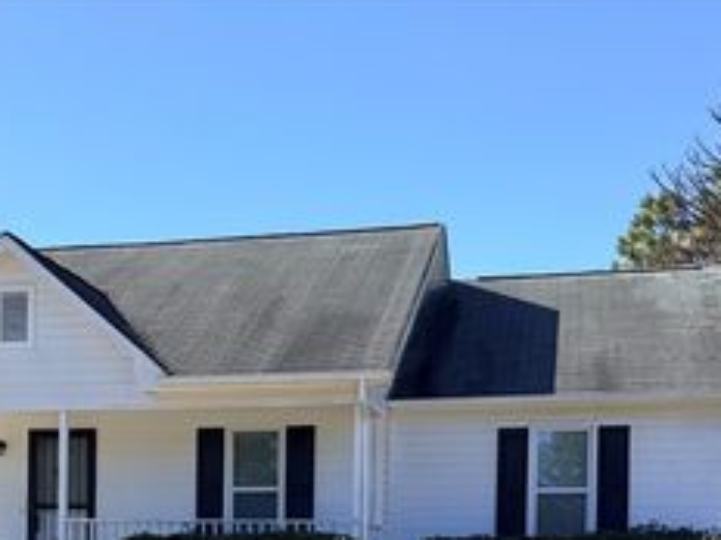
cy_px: 569
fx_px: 1166
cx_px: 239
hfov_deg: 34.0
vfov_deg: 24.6
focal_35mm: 56
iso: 50
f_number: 1.6
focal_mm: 5.96
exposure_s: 1/2283
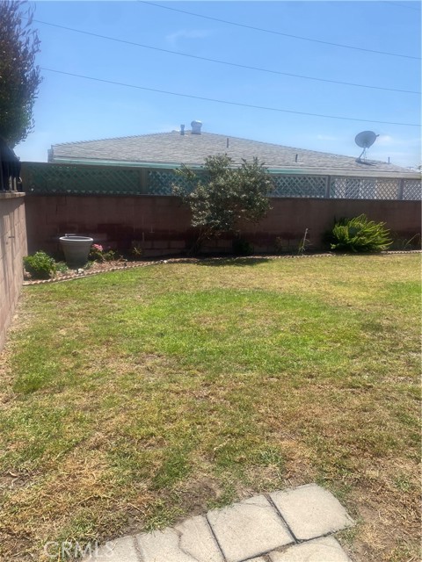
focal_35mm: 26
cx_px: 211
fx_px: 423
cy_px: 281
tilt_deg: -11.5
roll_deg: +0.0
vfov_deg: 67.3
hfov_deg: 53.1
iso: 32
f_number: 1.8
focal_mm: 4.25
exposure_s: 1/2967
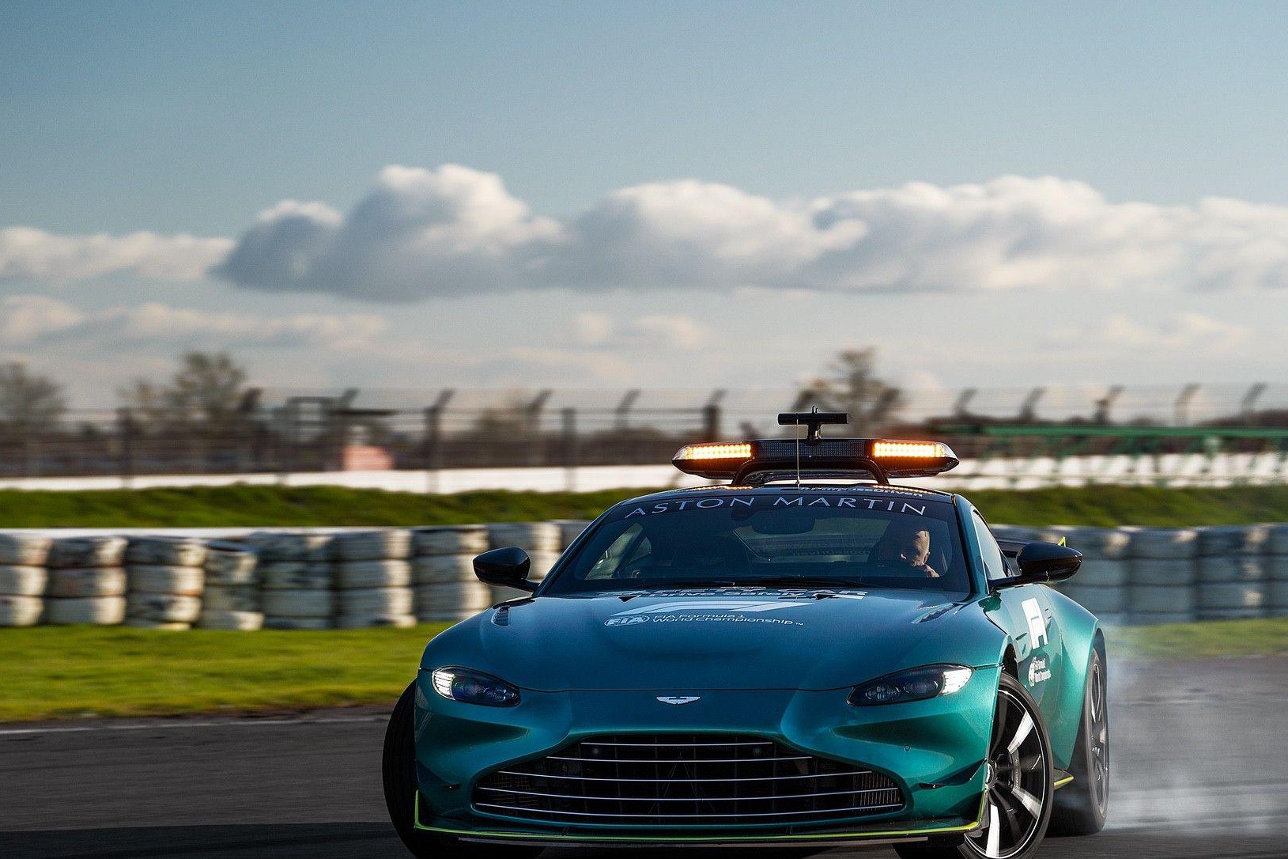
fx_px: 6368
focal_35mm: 178
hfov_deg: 11.5
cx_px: 691
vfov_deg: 7.7
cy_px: 434
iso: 125
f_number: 5
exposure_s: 1/250
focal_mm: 151
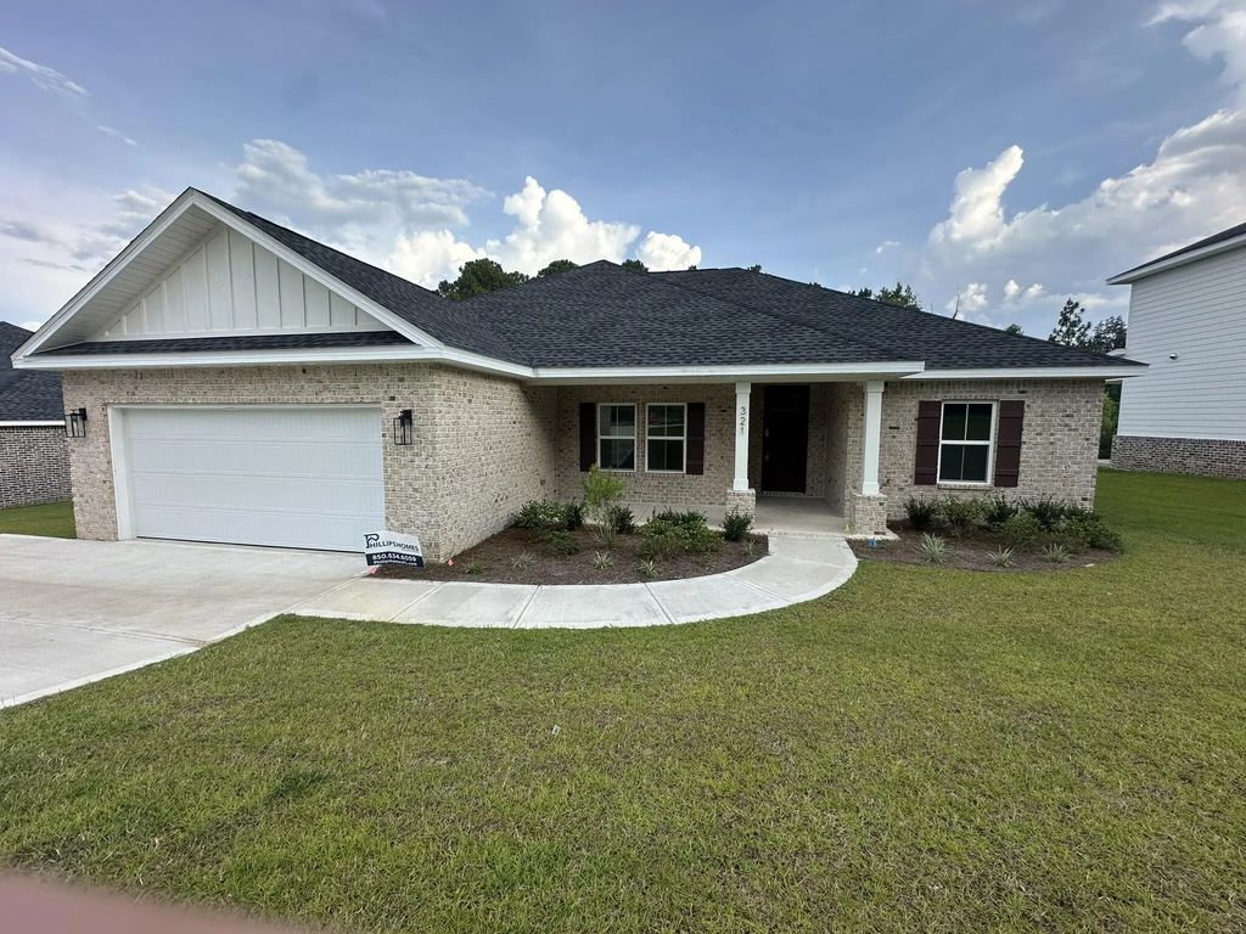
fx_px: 504
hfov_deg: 102.1
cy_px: 467
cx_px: 623
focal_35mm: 14
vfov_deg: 85.7
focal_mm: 2.22
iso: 40
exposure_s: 1/673
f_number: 2.2
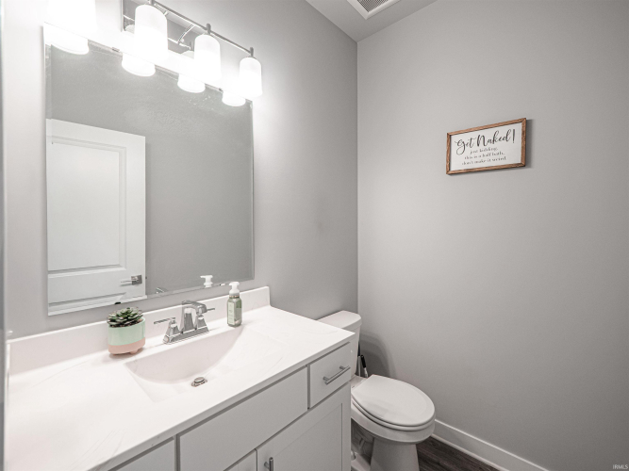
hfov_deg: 102.1
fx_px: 254
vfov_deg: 85.7
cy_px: 236
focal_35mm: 14
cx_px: 314
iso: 250
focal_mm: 7
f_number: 4
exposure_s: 1/30
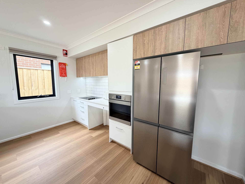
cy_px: 92
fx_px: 99
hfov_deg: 102.1
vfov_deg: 85.7
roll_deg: -0.3
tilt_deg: -5.7
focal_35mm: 14
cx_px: 122
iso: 320
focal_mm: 2.22
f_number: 2.2
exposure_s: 1/121
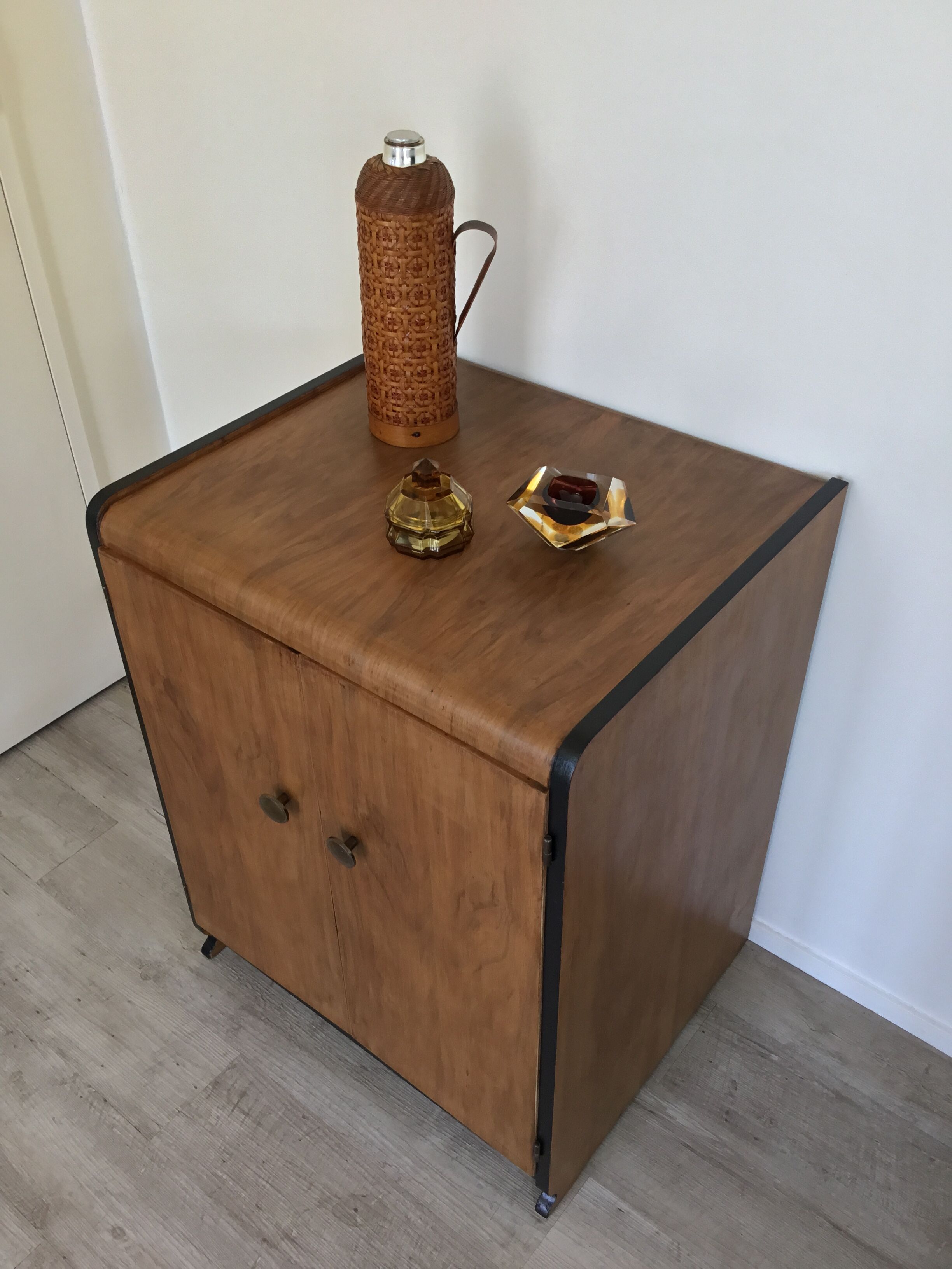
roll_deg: -1.1
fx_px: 1137
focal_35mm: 31
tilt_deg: -38.8
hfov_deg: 45.4
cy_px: 634
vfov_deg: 58.4
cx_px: 476
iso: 50
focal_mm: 3.3
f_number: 2.4
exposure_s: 1/33
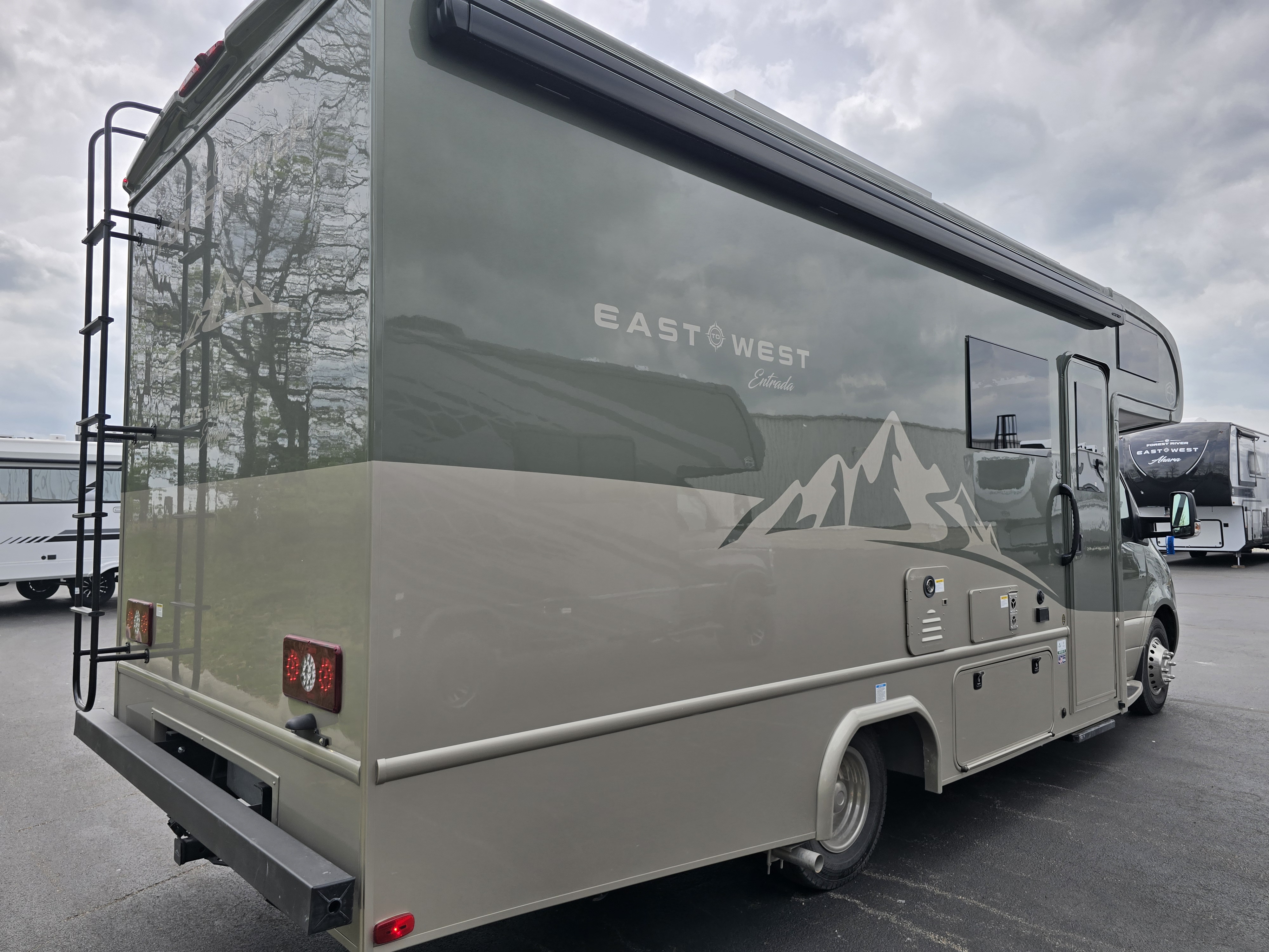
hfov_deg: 73.9
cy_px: 476
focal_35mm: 23
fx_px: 843
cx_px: 634
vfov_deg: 58.9
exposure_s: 1/986
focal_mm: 6.3
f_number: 1.7
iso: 12
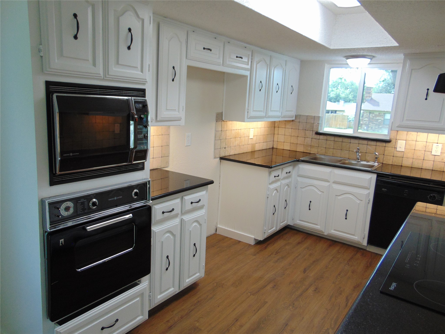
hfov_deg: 69.4
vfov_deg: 54.9
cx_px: 222
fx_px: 321
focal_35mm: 25
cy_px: 167
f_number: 3
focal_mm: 4.5
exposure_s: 1/50
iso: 100
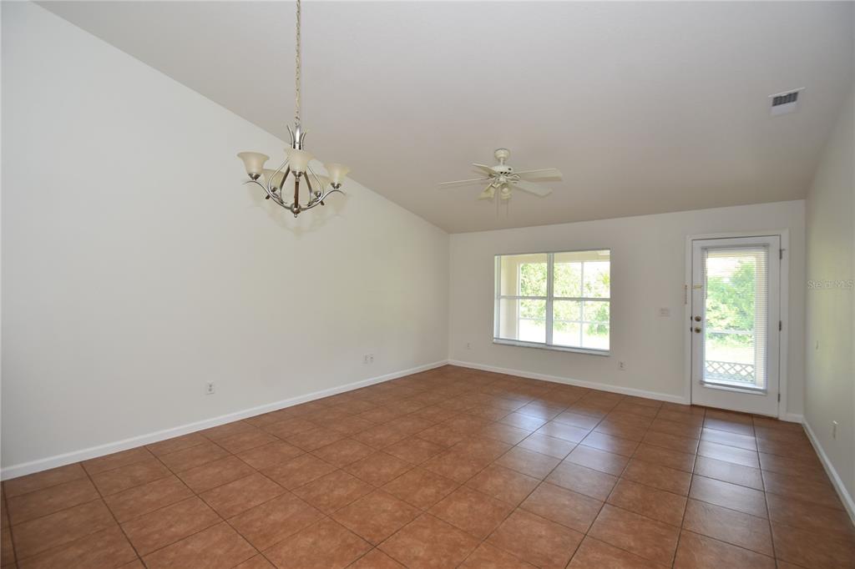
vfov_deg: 77.3
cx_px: 428
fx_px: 356
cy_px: 284
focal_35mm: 15
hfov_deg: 100.4
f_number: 4
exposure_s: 1/60
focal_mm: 10
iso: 360
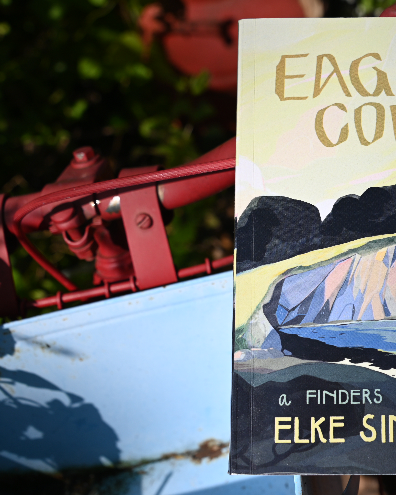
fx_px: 996
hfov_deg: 22.0
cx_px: 355
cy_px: 247
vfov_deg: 27.9
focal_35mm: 68
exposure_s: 1/400
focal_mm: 48
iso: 100
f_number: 8
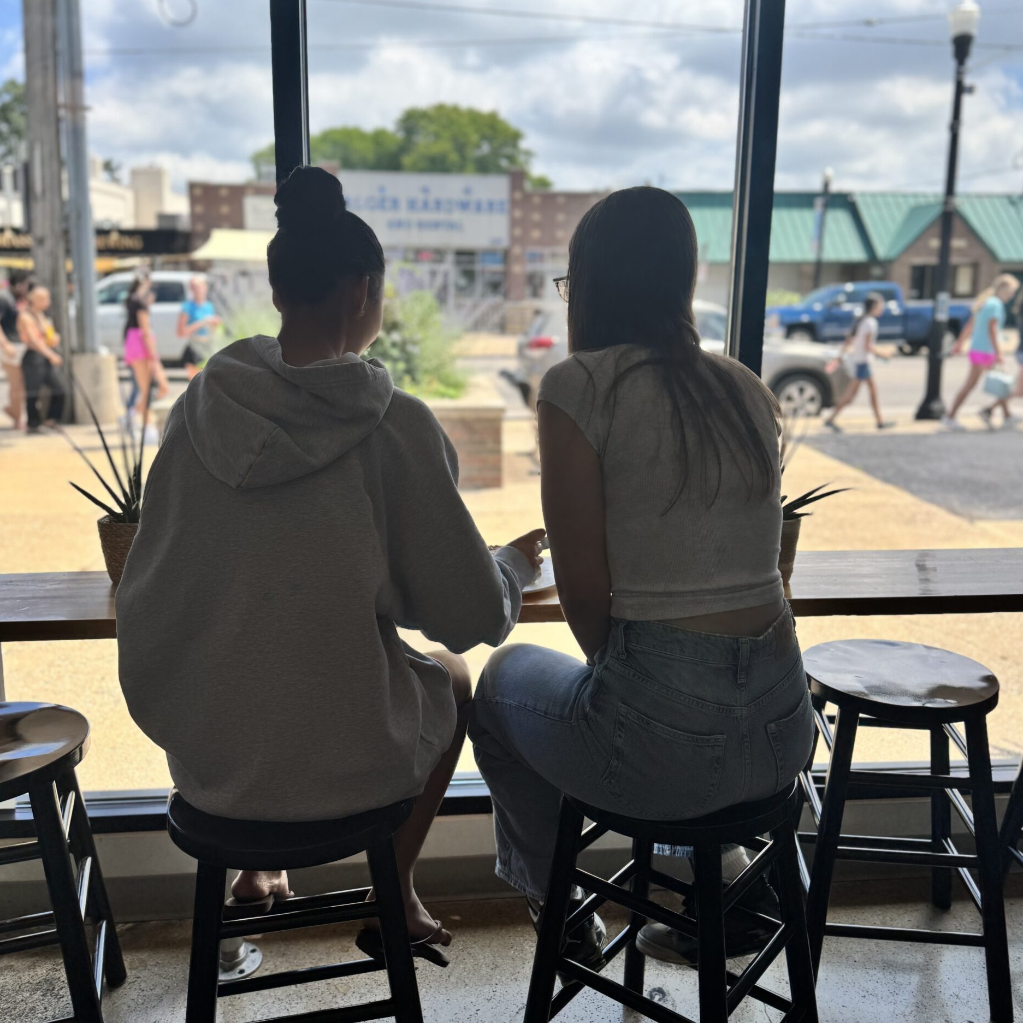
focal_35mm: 29
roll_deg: +0.9
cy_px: 466
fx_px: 970
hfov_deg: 55.6
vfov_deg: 55.5
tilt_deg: -10.4
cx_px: 517
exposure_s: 1/2415
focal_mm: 6.76
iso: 80
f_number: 1.78
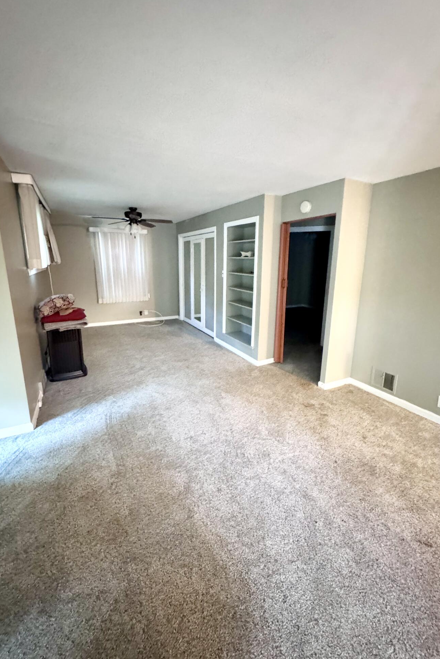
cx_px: 220
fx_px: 275
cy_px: 320
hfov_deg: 77.3
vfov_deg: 100.4
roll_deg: +2.5
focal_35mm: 15
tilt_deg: -11.4
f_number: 2.2
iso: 1250
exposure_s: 1/30
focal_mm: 2.22
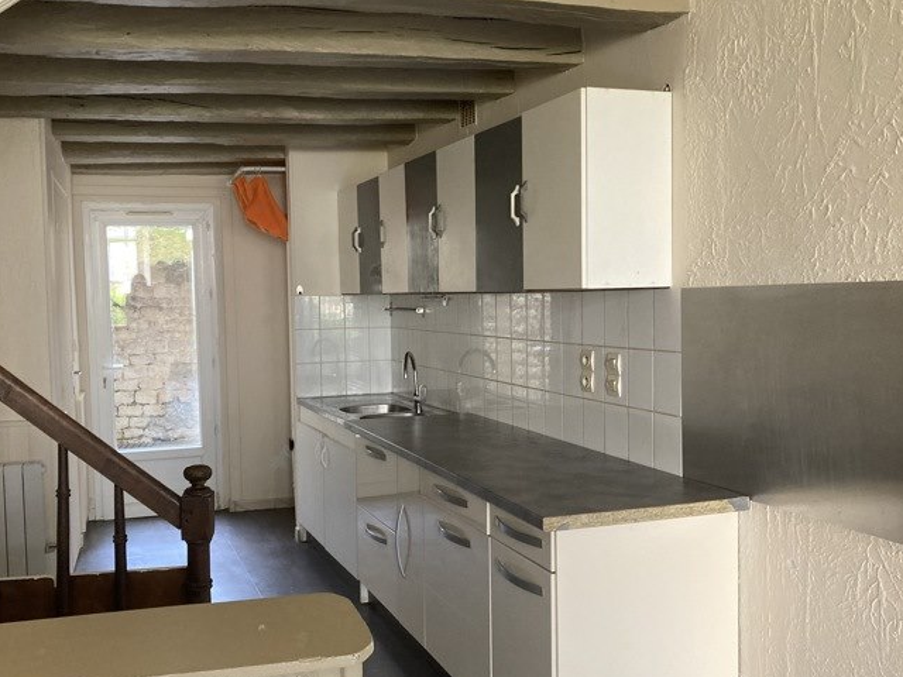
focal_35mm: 35
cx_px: 426
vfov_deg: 40.7
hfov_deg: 52.6
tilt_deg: -3.7
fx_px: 913
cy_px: 353
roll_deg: +0.2
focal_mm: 3.99
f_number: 1.8
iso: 200
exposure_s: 1/60
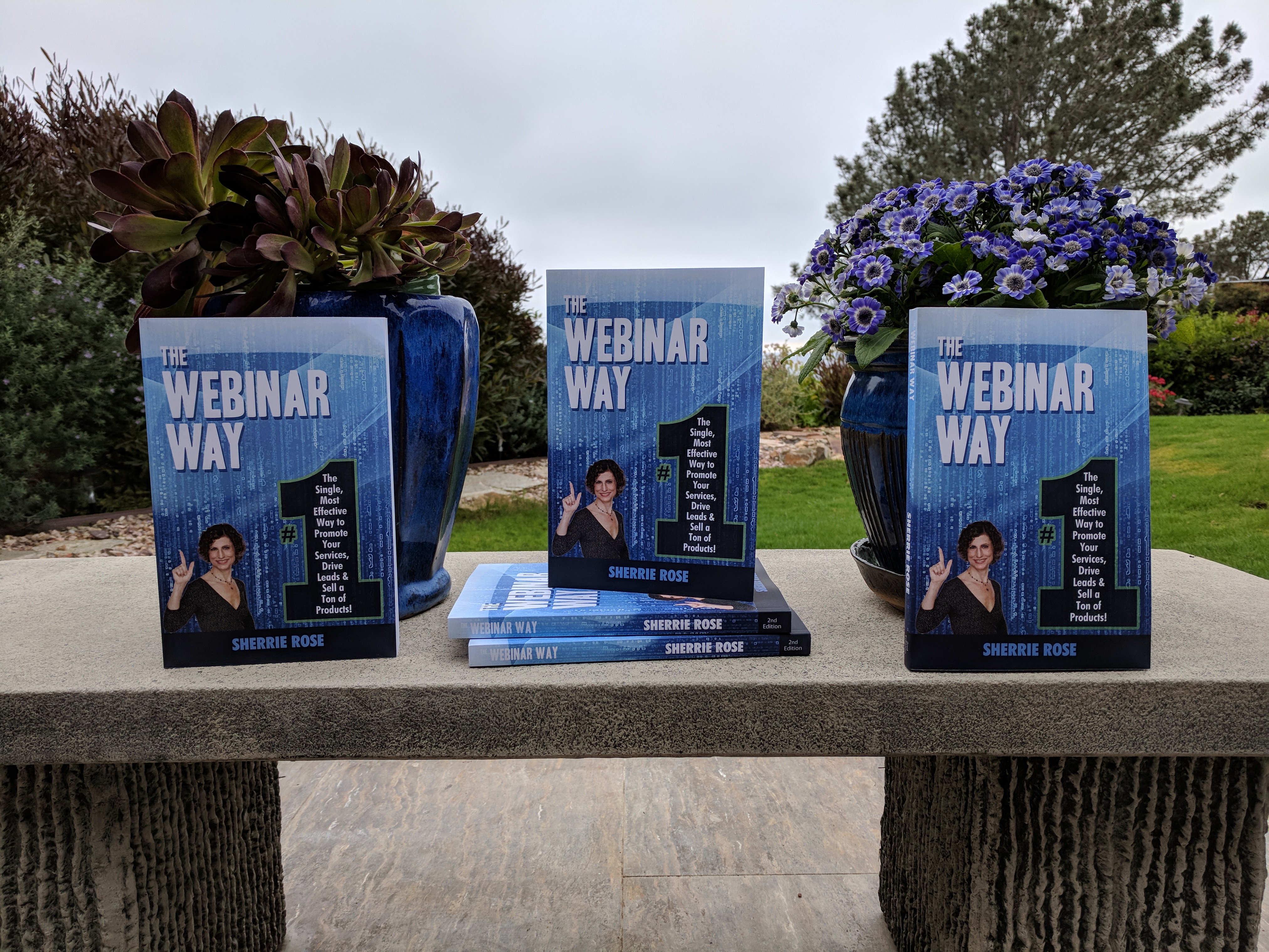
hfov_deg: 67.3
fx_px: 953
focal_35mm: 26
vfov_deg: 53.1
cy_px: 476
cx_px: 634
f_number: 2
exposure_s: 1/655
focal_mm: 4.67
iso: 50
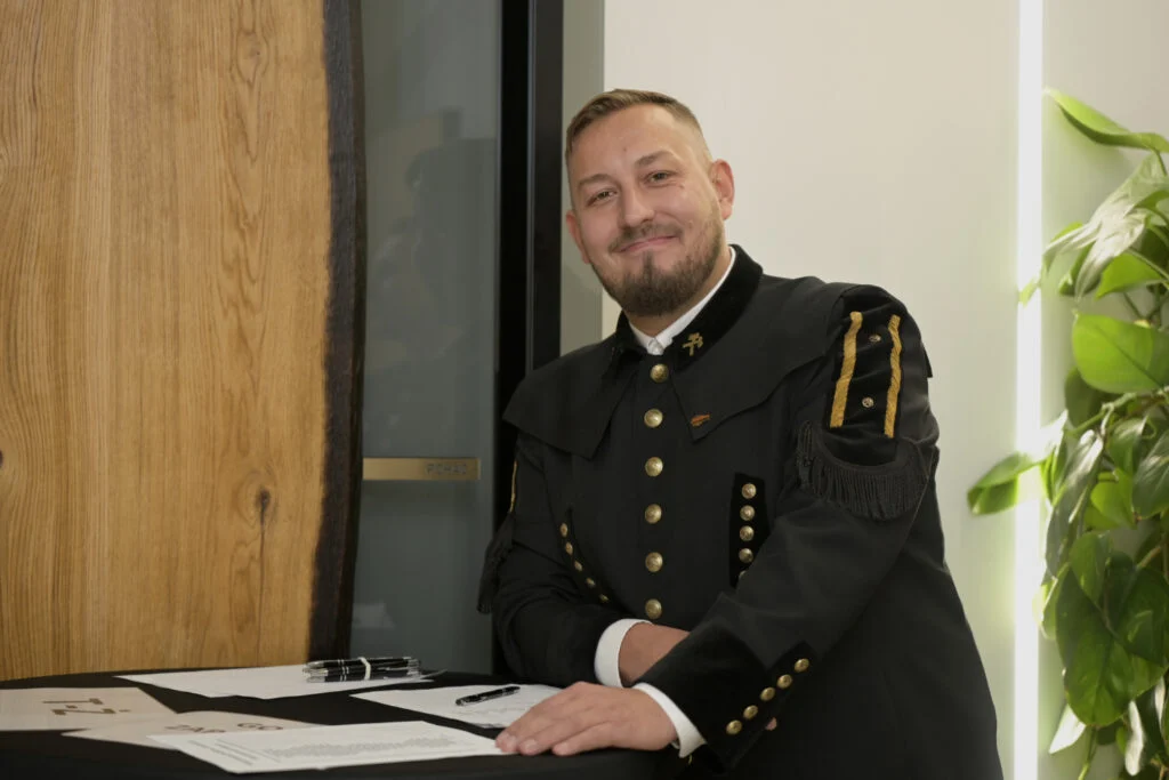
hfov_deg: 28.8
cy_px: 390
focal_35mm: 70
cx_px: 584
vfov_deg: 19.5
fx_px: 2273
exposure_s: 1/100
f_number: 2.8
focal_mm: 70
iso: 1000
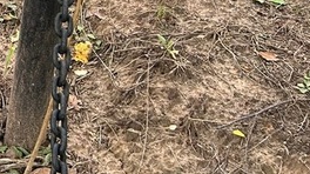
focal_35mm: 110
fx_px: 903
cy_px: -233
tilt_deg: -26.5
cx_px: -278
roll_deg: +0.9
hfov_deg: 15.9
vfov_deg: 9.8
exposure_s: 1/121
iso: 80
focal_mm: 5.7
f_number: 1.5
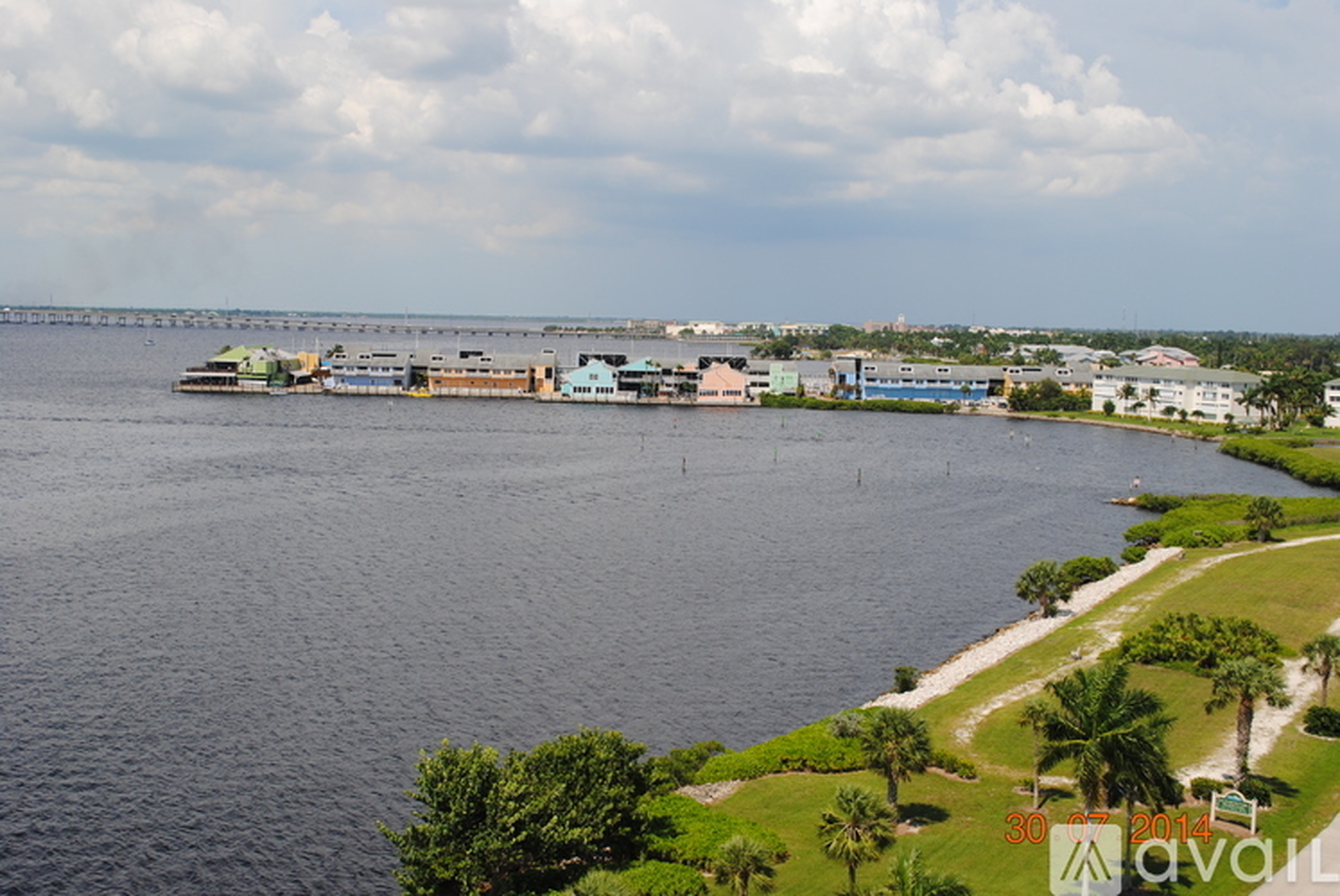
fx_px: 1621
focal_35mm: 44
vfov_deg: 30.9
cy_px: 448
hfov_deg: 44.9
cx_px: 670
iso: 100
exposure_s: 1/320
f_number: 9
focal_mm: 29
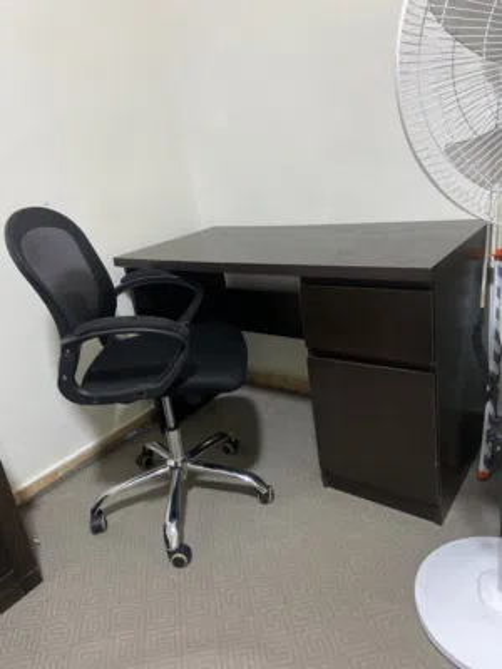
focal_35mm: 26
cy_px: 334
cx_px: 251
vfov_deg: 67.3
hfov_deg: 53.1
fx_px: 503
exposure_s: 1/33
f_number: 1.8
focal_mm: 4.25
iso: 320
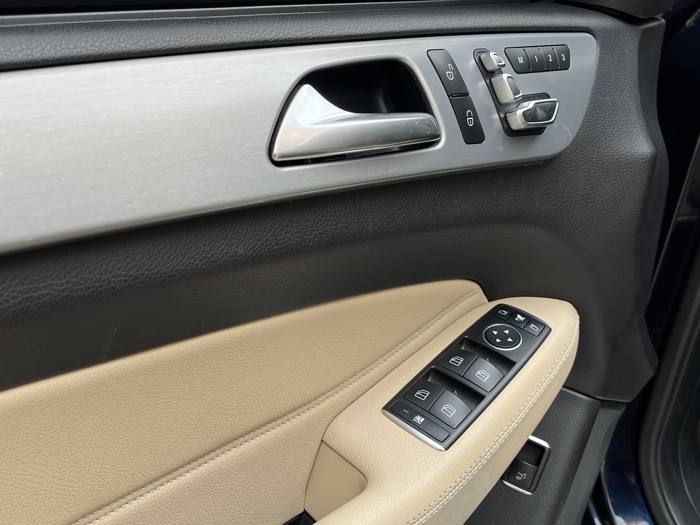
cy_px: 212
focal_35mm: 37
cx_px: 293
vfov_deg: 38.5
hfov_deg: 49.9
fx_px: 748
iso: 50
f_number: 1.6
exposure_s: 1/649
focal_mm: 5.1
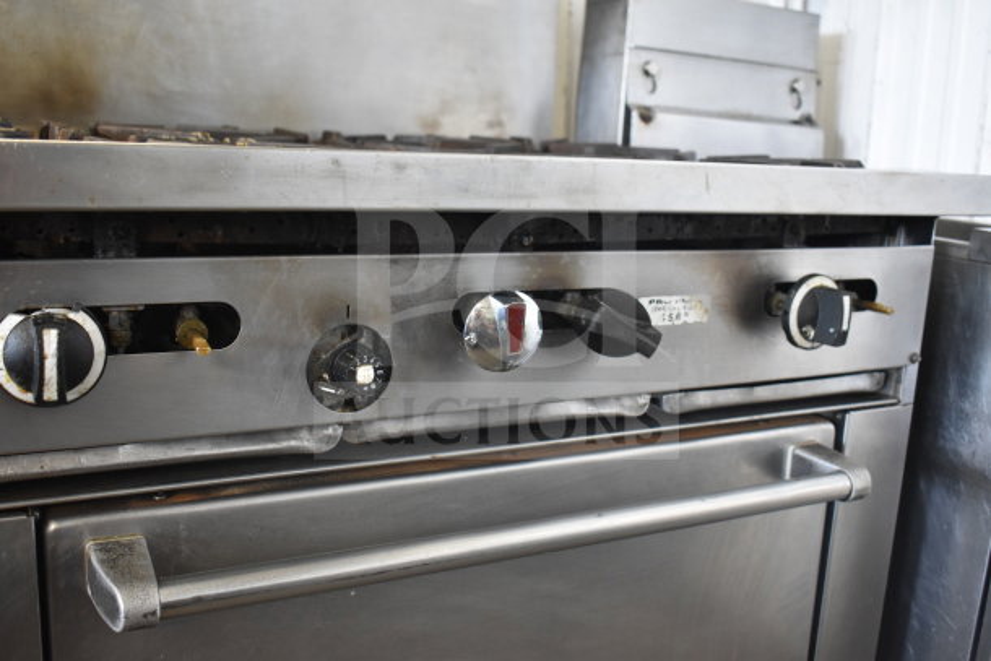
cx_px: 496
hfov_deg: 53.1
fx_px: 991
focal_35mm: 36
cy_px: 330
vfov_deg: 36.9
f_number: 4
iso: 1250
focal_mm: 24
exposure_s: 1/40
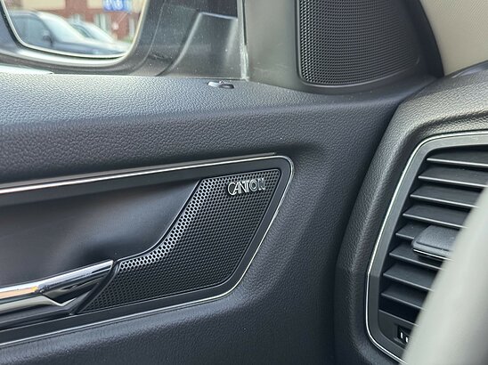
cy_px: 182
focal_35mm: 48
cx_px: 244
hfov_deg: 39.7
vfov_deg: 30.2
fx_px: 676
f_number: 1.78
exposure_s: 1/30
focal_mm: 6.76
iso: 640
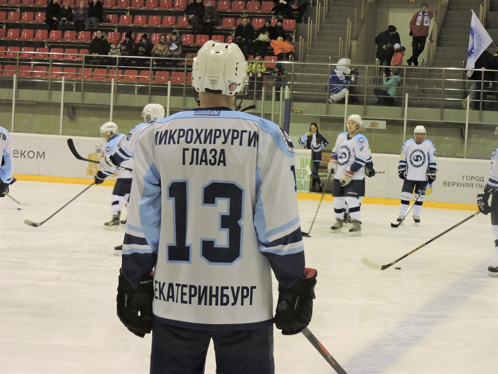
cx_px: 249
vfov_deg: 16.4
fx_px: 1295
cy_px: 187
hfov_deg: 21.8
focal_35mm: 90
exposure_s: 1/60
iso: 400
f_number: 4.1
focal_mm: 16.1
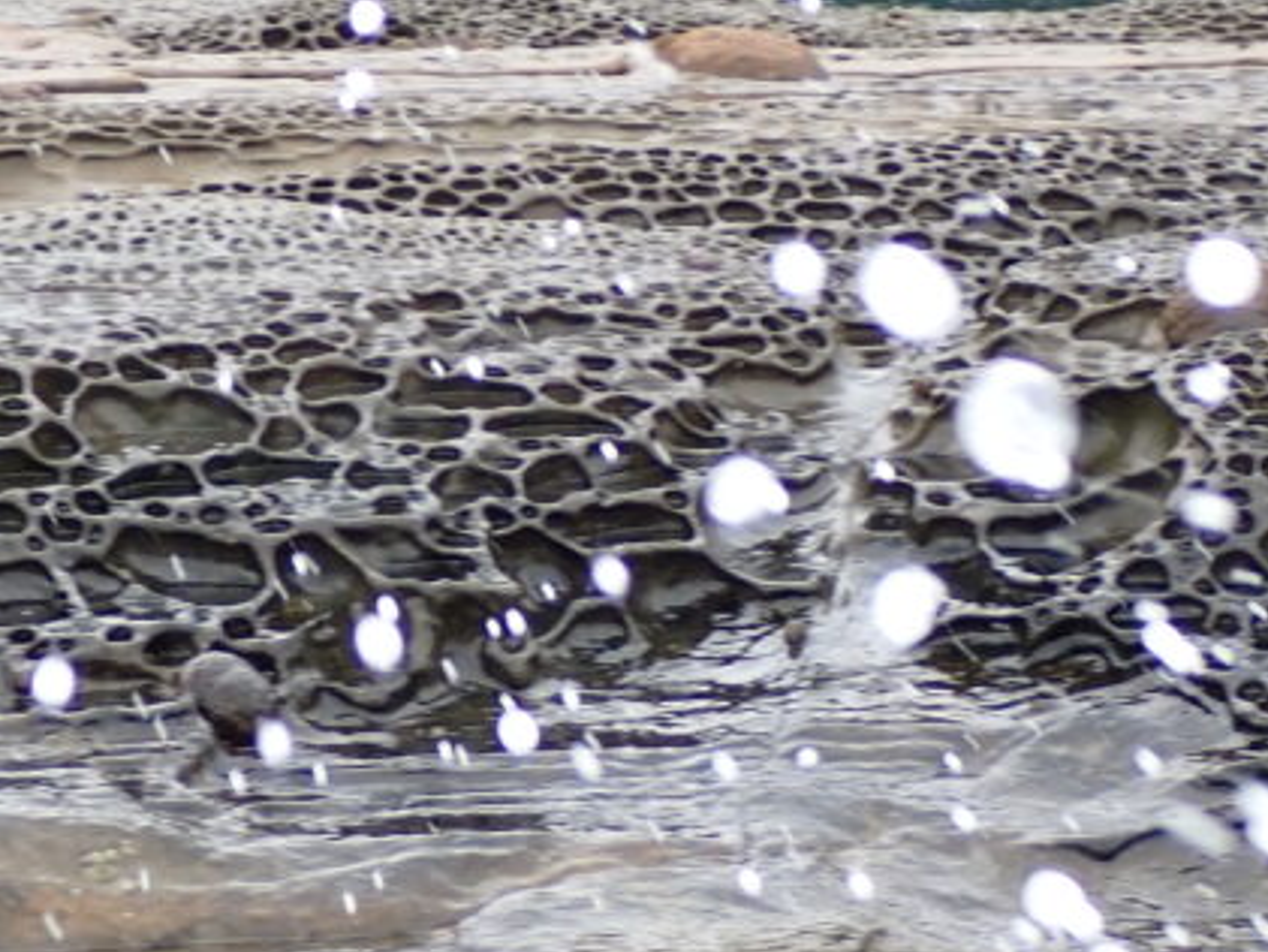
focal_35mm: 141
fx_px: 5166
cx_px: 479
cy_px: 479
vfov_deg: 10.5
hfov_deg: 14.0
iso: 200
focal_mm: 10.35
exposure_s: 1/80
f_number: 3.5
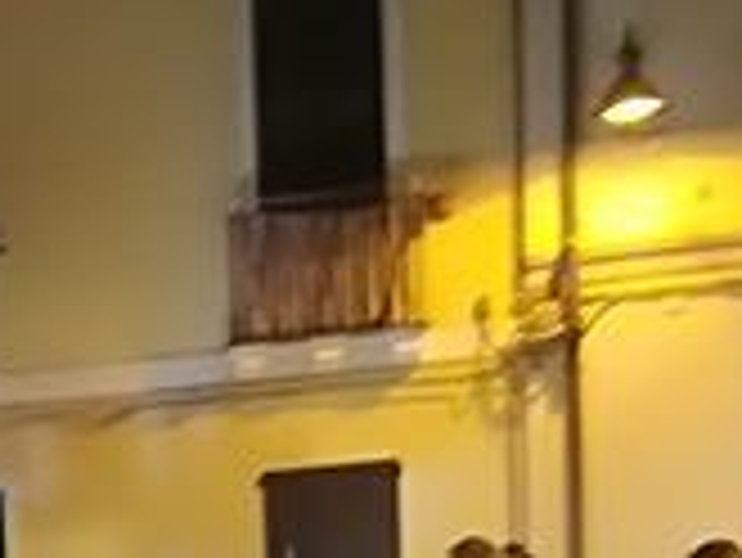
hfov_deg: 15.1
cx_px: -166
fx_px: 2703
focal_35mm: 126
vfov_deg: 10.2
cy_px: 1332
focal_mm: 3.83
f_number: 2.2
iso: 500
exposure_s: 1/20
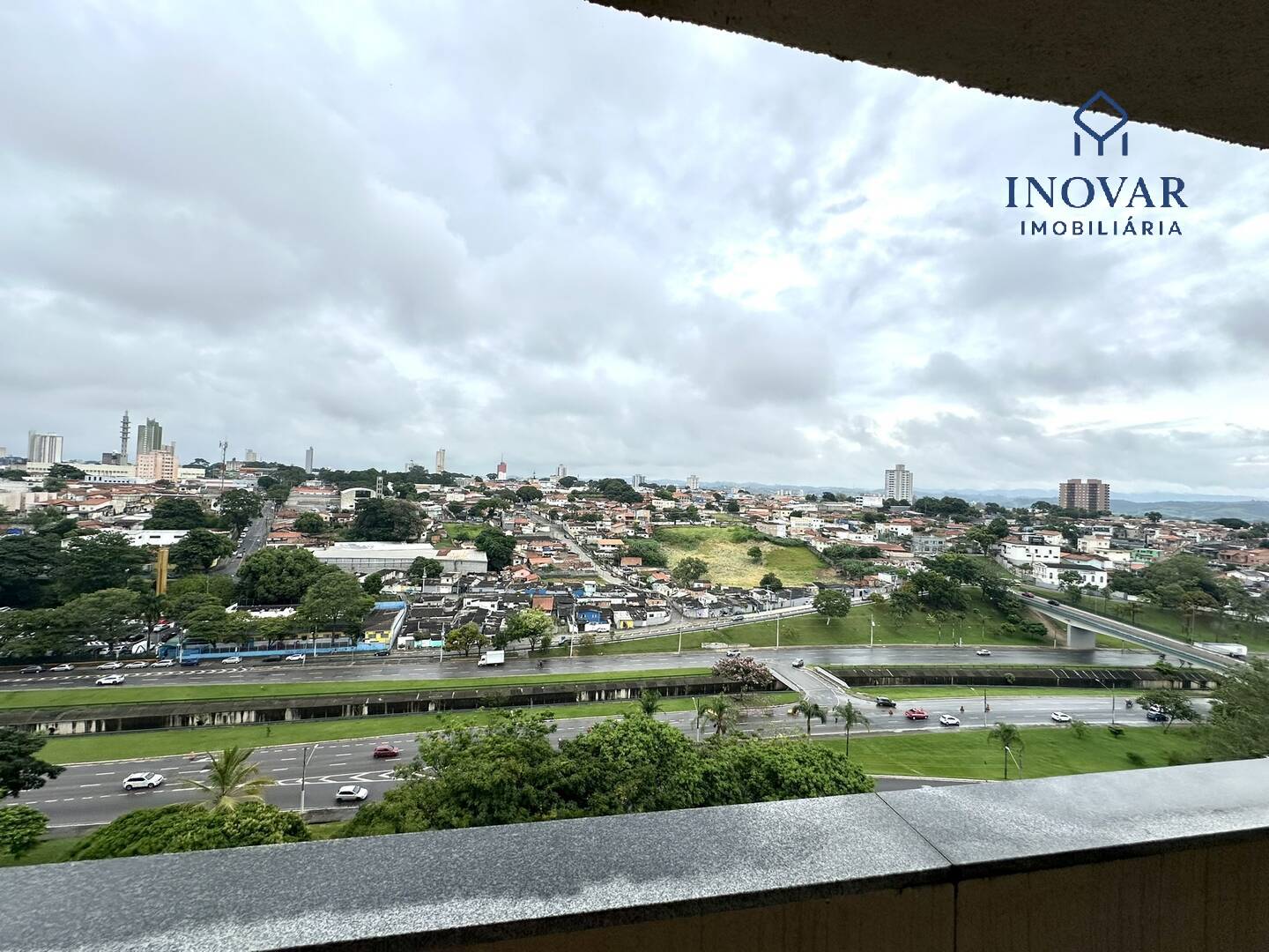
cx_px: 634
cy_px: 476
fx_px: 513
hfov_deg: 102.1
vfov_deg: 85.7
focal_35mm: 14
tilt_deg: +0.7
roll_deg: -1.9
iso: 40
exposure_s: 1/924
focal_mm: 2.22
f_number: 2.2
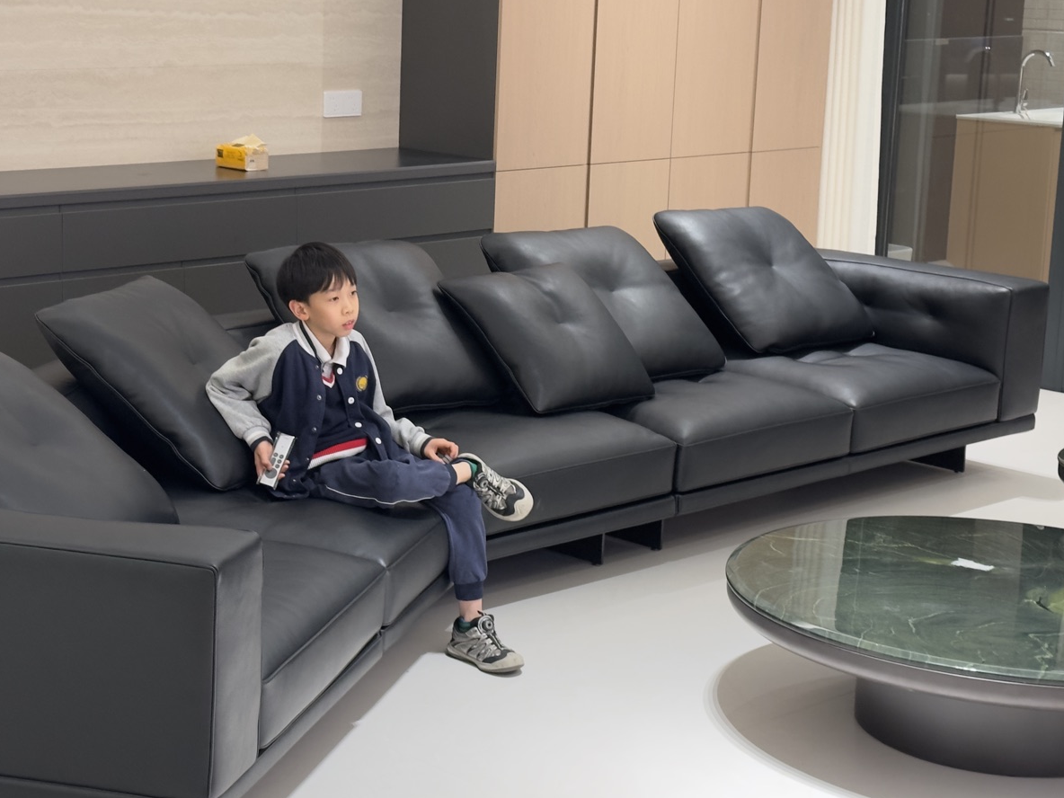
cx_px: 429
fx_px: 2244
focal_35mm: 73
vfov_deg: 20.2
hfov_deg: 26.6
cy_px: 395
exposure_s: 1/50
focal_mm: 6.86
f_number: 1.78
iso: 160
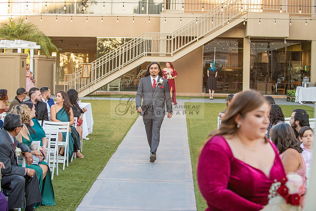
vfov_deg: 19.5
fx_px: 615
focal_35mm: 70
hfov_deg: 28.8
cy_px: 106
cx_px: 158
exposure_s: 1/320
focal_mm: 70
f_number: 4
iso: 800
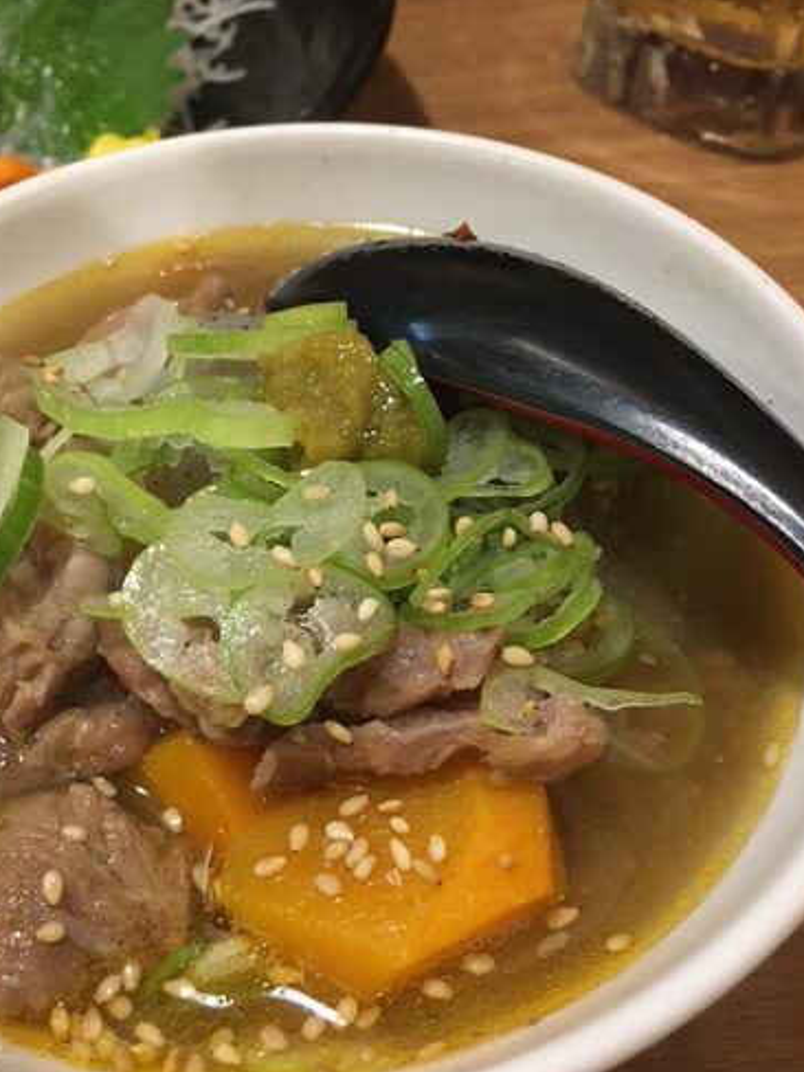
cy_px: 587
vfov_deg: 48.9
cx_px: 301
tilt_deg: -54.0
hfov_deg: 37.5
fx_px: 1177
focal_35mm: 38
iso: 250
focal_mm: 4.15
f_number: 2.2
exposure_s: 1/30
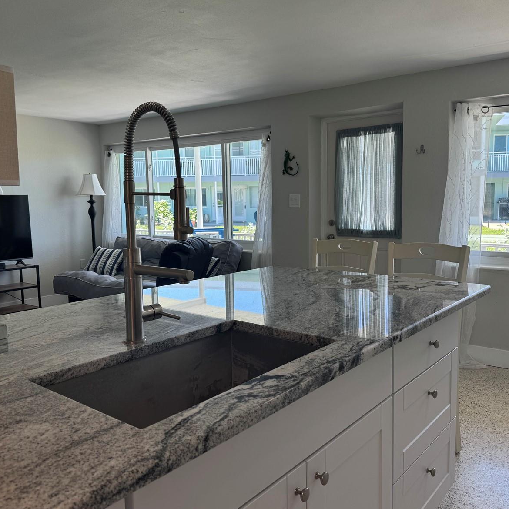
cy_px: 253
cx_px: 295
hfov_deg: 55.4
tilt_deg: -6.3
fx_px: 482
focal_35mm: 29
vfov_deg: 55.6
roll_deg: +0.5
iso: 64
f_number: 1.78
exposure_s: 1/178
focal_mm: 6.76
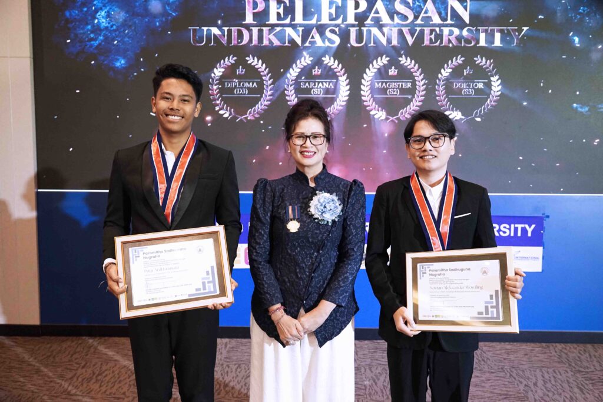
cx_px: 302
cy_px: 201
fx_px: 519
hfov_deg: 60.3
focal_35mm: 31
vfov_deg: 42.3
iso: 4000
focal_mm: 31
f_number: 4
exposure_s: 1/100
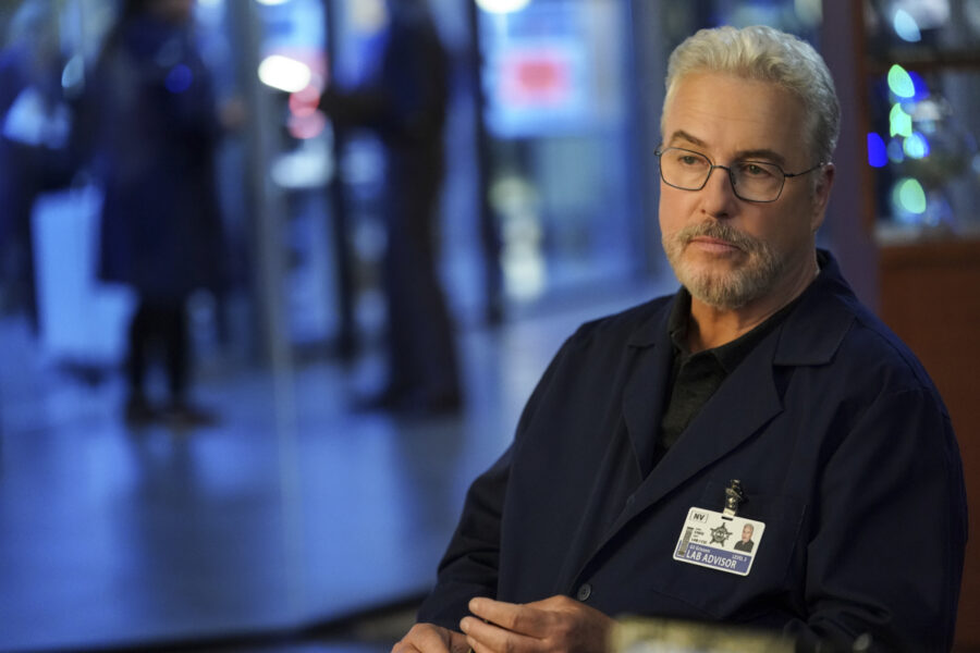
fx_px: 2885
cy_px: 326
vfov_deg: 12.9
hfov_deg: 19.3
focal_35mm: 106
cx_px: 490
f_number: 2.8
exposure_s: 1/60
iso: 6400
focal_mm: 106
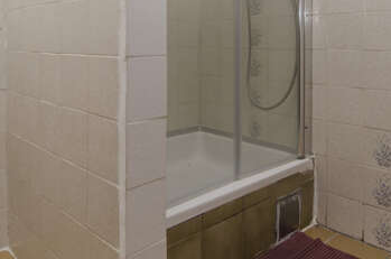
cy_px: 42
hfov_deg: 57.3
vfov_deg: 37.9
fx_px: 358
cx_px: 179
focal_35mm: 33
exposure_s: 1/100
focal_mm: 10
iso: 100
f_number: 7.1
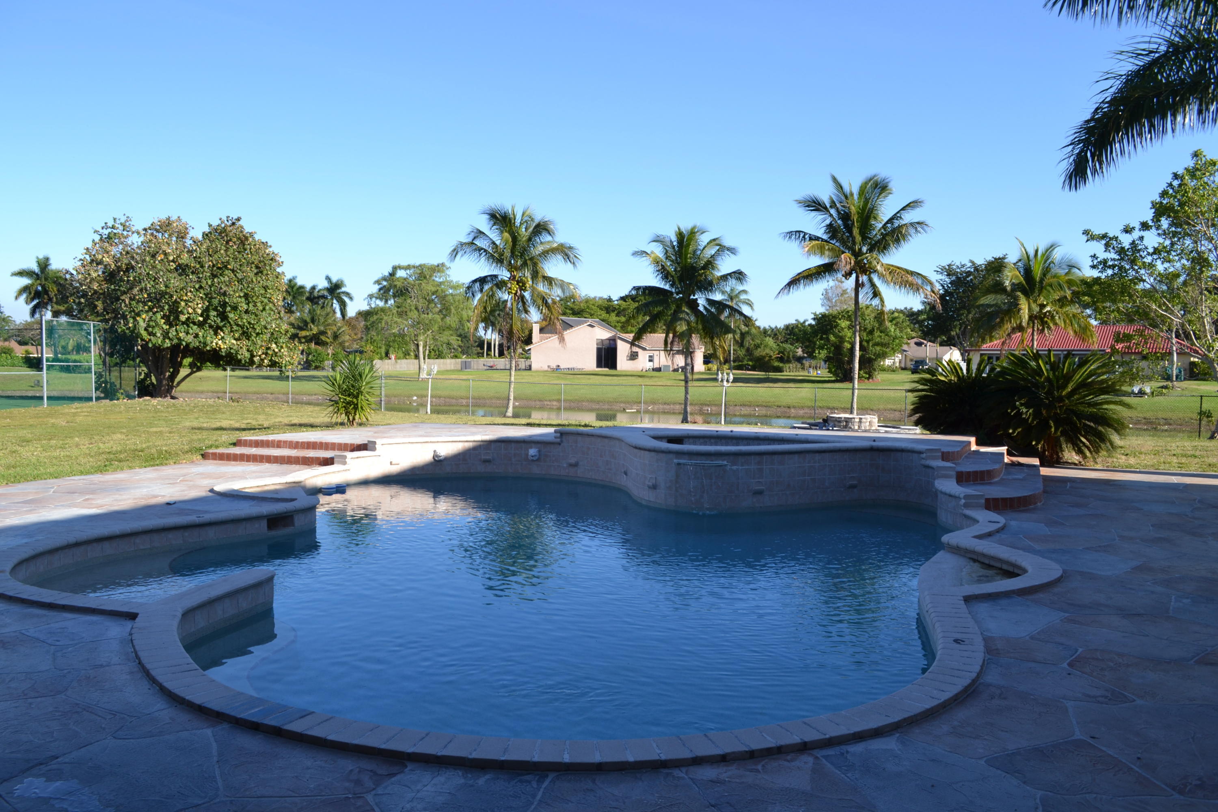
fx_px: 913
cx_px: 609
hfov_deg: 67.4
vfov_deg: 47.9
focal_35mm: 27
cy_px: 406
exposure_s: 1/200
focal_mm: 18
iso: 100
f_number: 7.1
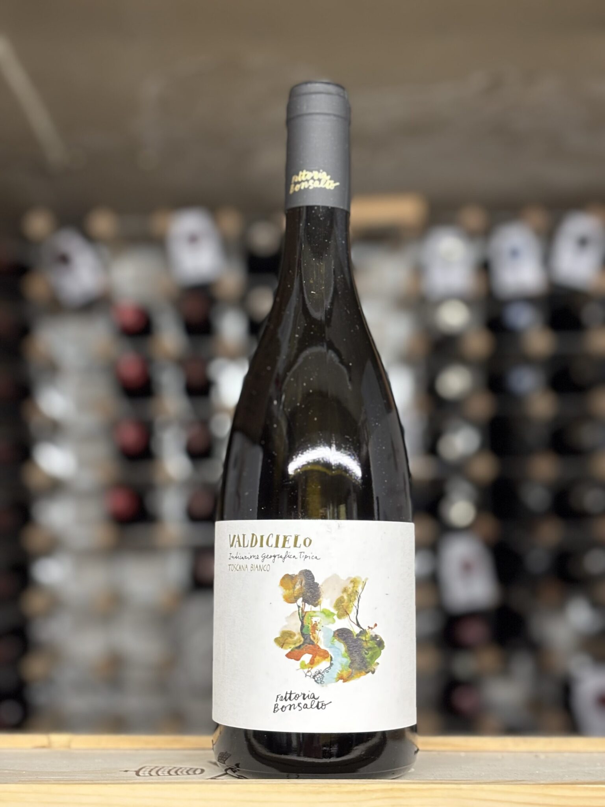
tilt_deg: +6.6
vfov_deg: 36.8
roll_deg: +1.8
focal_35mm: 52
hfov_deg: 28.0
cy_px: 404
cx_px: 302
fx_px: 1212
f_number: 1.6
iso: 125
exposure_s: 1/33
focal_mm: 5.96
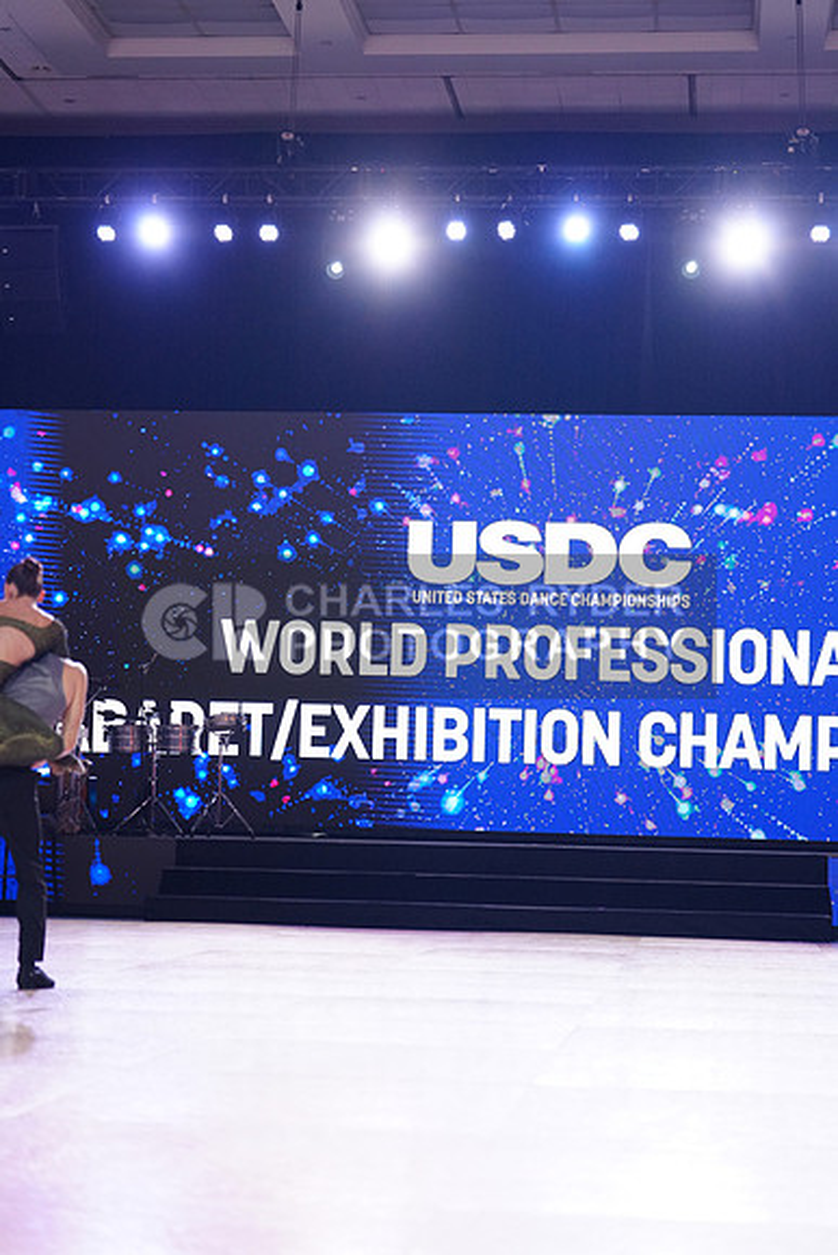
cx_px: 419
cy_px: 628
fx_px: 2443
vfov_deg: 28.8
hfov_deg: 19.5
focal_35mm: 70
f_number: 2.8
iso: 2000
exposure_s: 1/400
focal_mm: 70
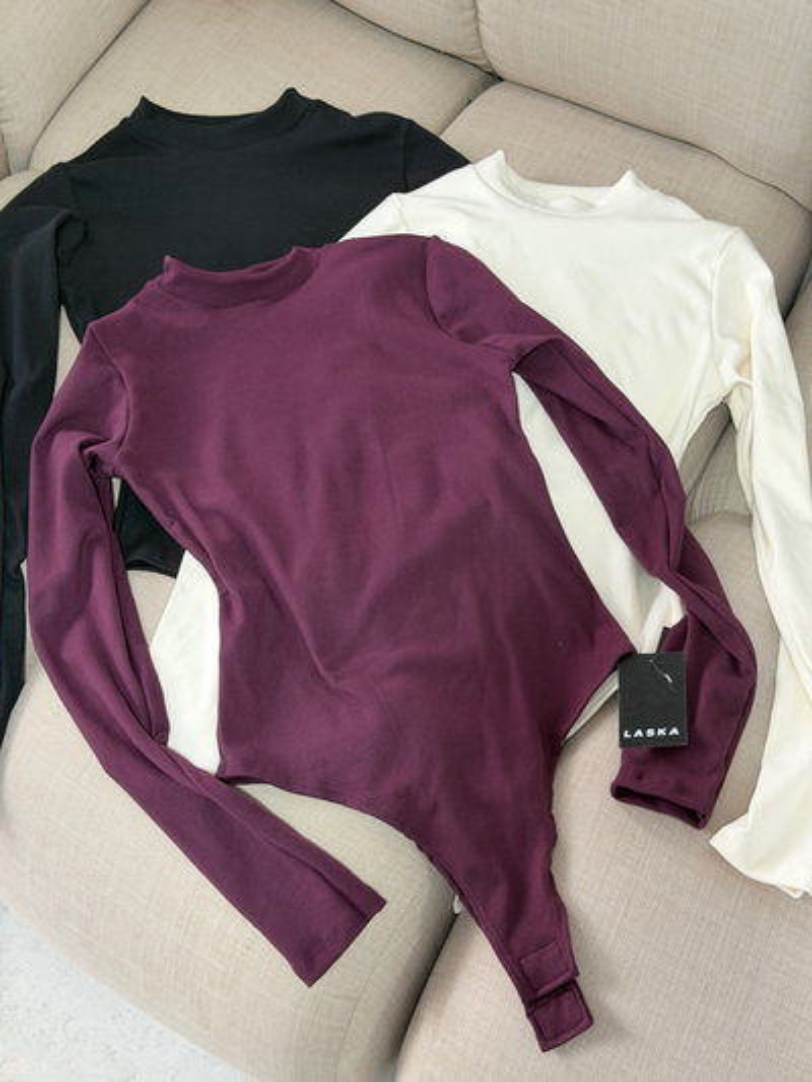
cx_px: 406
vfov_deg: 39.6
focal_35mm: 48
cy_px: 541
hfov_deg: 30.3
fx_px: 1501
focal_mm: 6.76
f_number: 1.78
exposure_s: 1/33
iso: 320
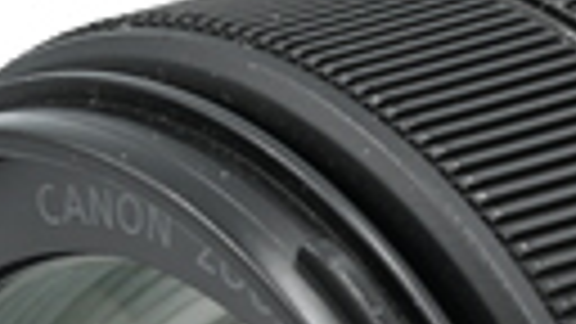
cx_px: 765
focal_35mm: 612
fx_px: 9347
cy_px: 349
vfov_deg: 2.0
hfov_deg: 3.5
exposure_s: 1/30
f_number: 11
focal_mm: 75
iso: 160
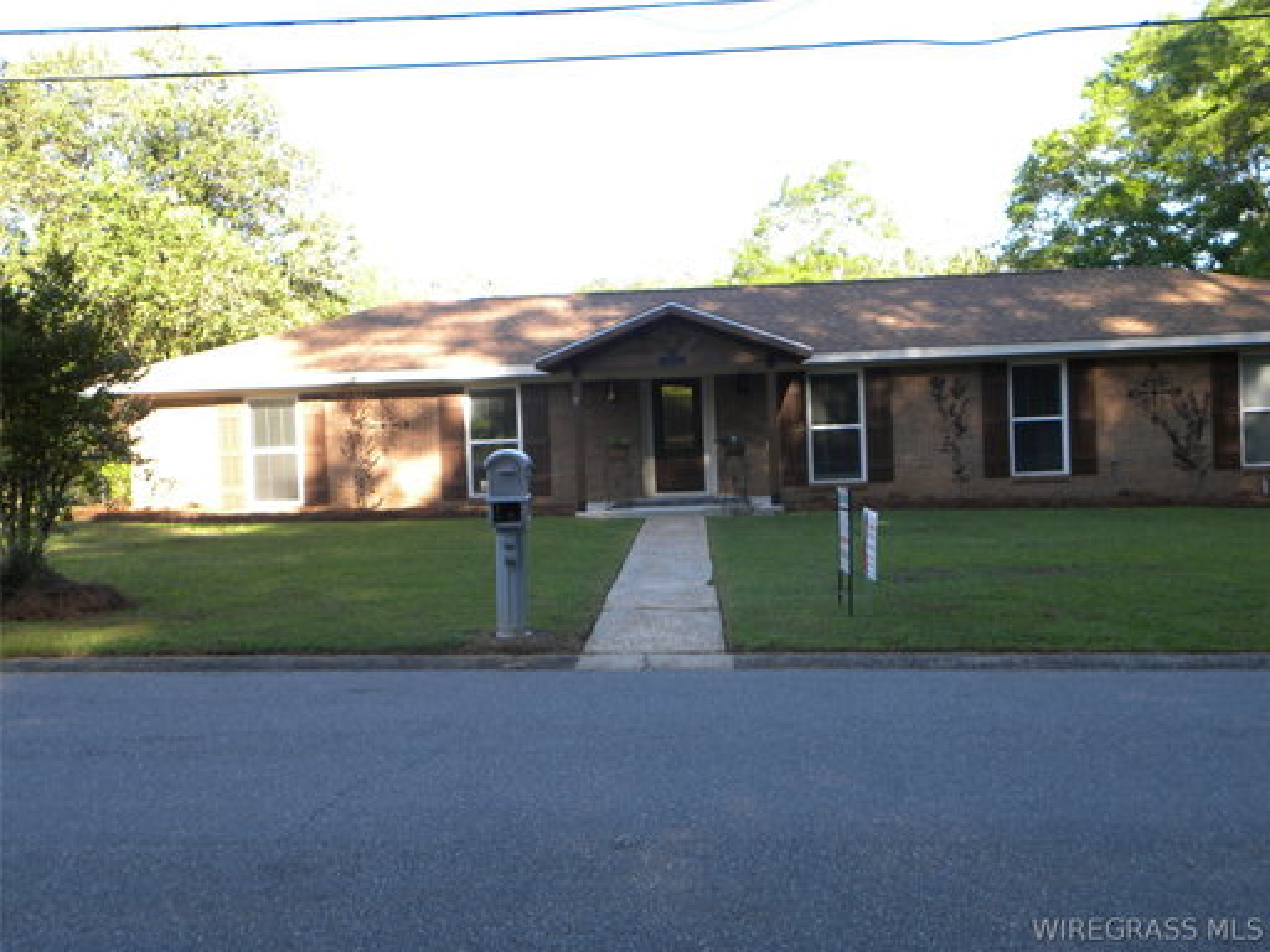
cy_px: 476
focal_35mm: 41
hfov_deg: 45.8
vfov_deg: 35.1
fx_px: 1504
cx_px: 635
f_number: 3.5
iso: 64
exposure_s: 1/122
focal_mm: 7.3
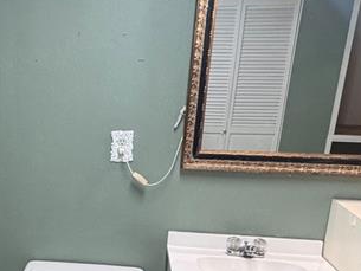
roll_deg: +0.4
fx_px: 490
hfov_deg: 37.7
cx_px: 36
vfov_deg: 30.1
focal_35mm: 47
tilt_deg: -17.6
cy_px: 219
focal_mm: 2.22
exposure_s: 1/120
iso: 200
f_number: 2.2
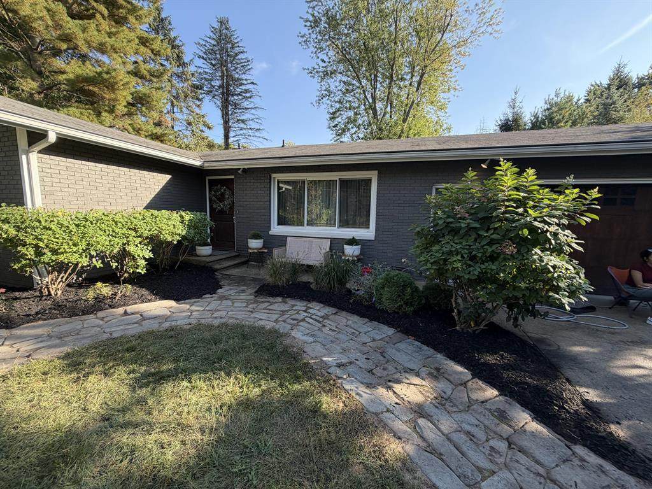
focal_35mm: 14
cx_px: 326
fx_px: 264
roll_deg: -0.1
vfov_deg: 85.7
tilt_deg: -5.4
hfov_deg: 102.1
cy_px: 244
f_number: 2.2
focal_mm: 2.22
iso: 40
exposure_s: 1/226
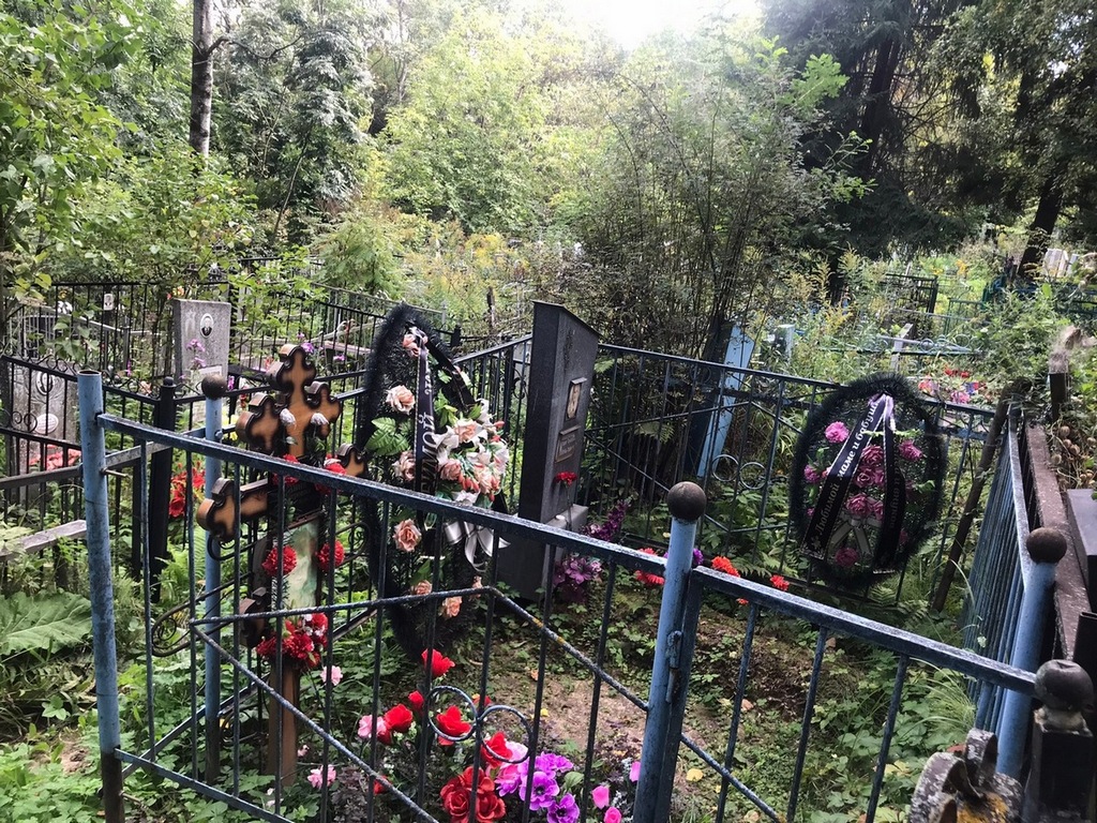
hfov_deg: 63.4
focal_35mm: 28
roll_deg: -6.9
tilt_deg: -16.0
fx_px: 887
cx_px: 548
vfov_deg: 49.7
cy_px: 412
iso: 25
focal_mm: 3.99
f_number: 1.8
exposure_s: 1/100
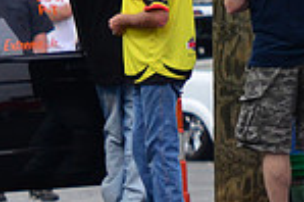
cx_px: -180
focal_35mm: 1169
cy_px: 73
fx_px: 9861
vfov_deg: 1.2
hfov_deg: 1.8
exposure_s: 1/1250
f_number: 5.6
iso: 1000
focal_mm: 200
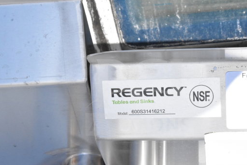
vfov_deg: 13.9
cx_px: 139
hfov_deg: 20.7
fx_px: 677
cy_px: 98
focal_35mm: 99
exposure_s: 1/1250
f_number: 20
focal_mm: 55
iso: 6400
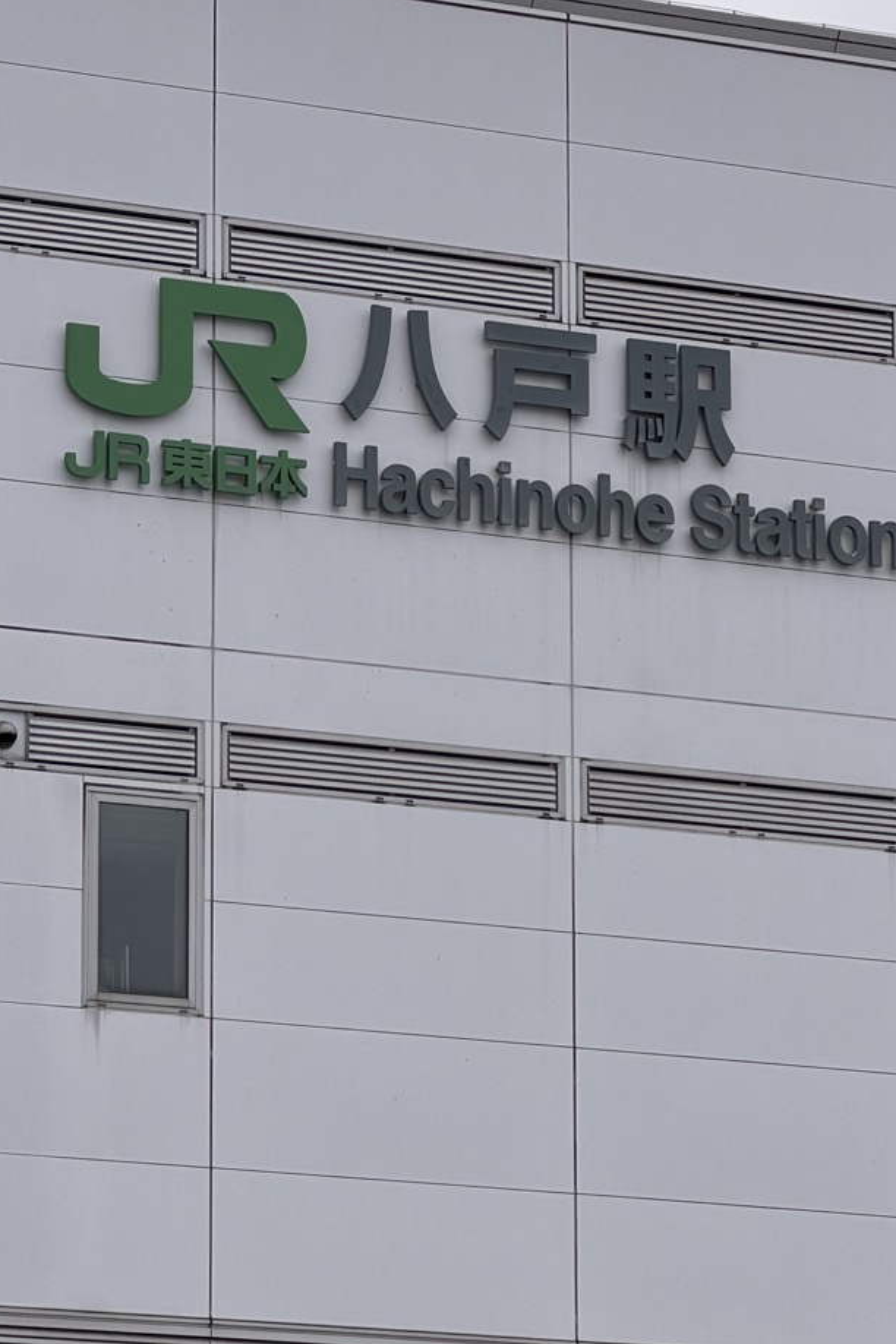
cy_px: 568
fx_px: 7615
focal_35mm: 204
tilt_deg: +12.3
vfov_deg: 10.1
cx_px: 458
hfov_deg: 6.7
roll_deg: -0.2
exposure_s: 1/638
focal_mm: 16.89
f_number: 2.8
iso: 25
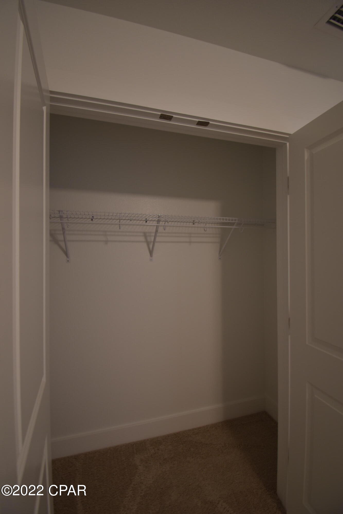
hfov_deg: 77.3
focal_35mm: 15
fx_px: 214
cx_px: 172
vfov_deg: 100.4
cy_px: 257
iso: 180
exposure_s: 1/10
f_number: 4.5
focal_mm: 10
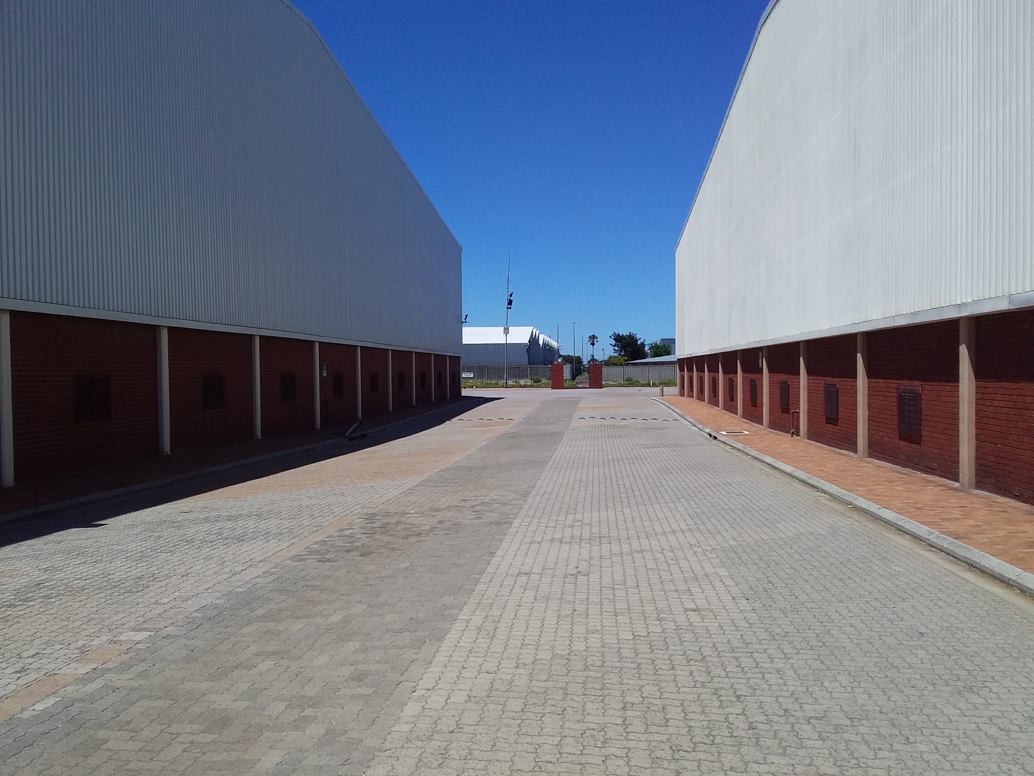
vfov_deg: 45.4
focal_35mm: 31
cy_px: 388
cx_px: 517
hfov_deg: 58.4
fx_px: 926
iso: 40
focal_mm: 3.3
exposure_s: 1/2707
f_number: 2.2
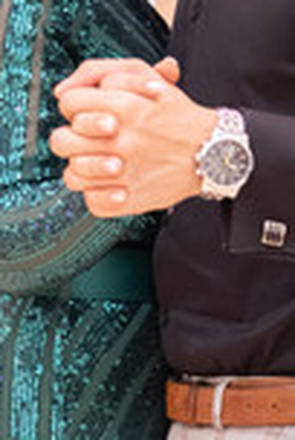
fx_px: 1799
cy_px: 426
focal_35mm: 147
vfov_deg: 13.8
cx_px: 204
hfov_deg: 9.4
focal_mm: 23
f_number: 2
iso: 1250
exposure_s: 1/60
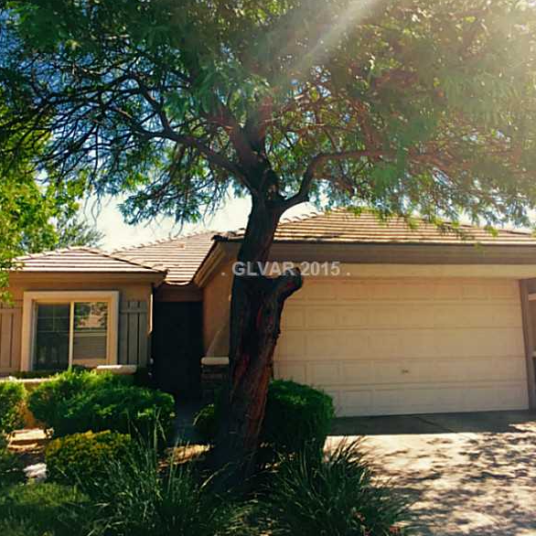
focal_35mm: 35
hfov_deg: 47.2
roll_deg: +0.9
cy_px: 269
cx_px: 287
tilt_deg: +7.4
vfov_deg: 47.2
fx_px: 613
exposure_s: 1/549
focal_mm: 4.15
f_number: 2.2
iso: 32
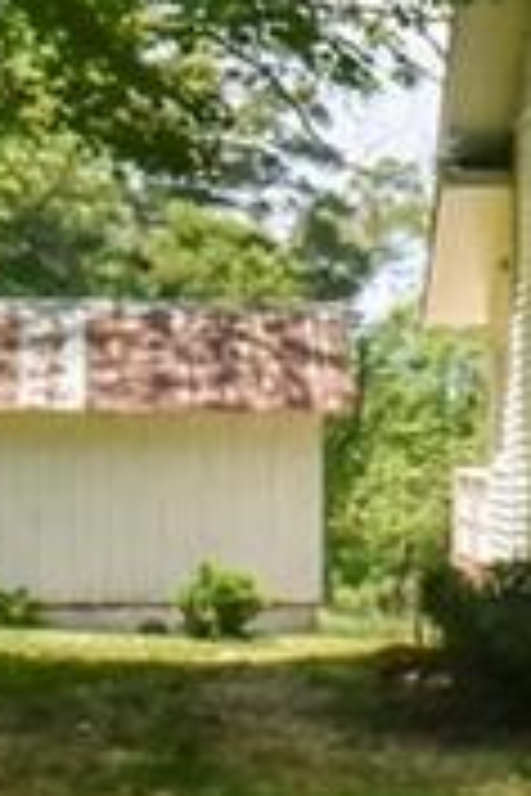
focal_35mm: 162
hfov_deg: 7.4
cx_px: 1660
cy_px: 344
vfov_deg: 12.7
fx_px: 3584
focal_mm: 28
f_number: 22
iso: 4000
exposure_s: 1/500
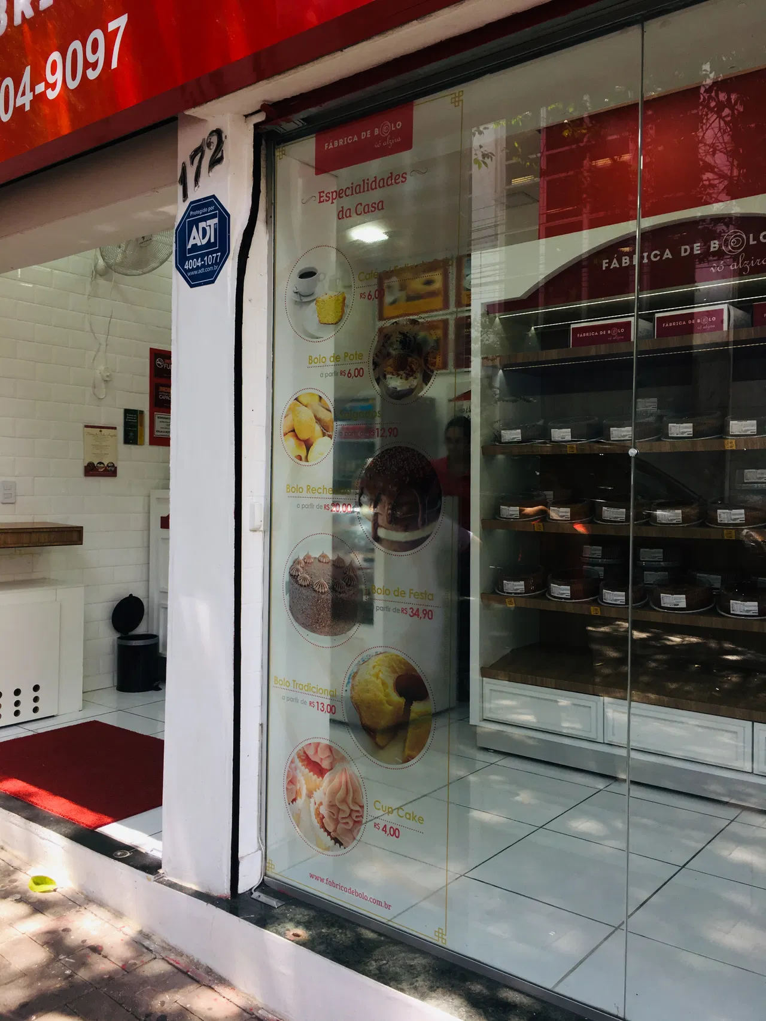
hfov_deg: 48.2
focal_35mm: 29
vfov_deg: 61.7
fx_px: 856
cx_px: 383
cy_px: 510
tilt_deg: -0.4
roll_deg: -2.0
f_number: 2.2
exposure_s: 1/135
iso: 25
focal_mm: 4.15
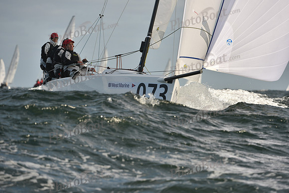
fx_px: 2810
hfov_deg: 5.9
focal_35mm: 350
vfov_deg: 3.9
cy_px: 96
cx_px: 144
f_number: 7.1
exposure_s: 1/1600
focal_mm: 350
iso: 320
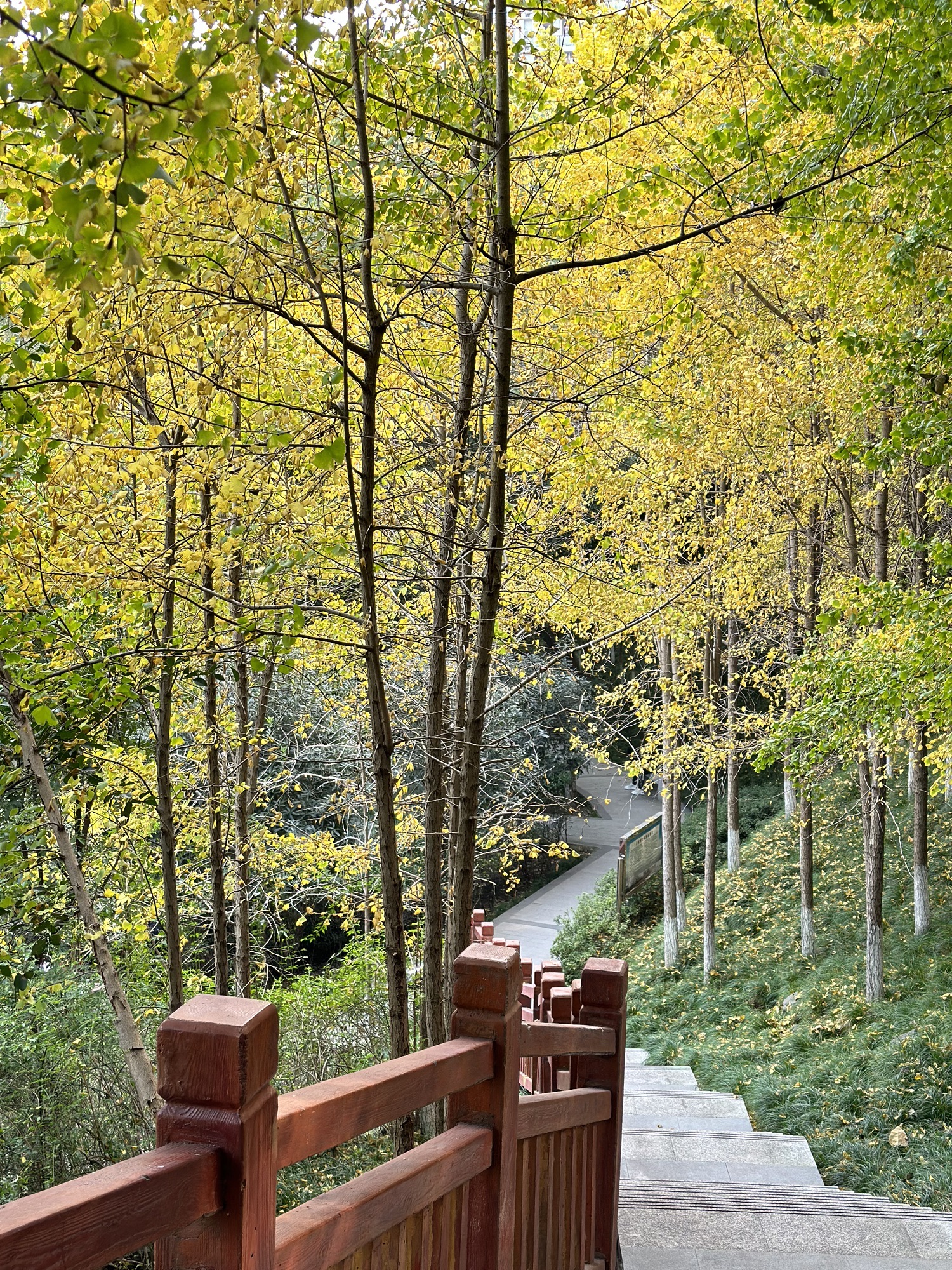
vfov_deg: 39.7
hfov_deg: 30.3
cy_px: 635
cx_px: 476
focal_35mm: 48
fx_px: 1760
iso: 125
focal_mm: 6.86
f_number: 1.78
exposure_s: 1/121
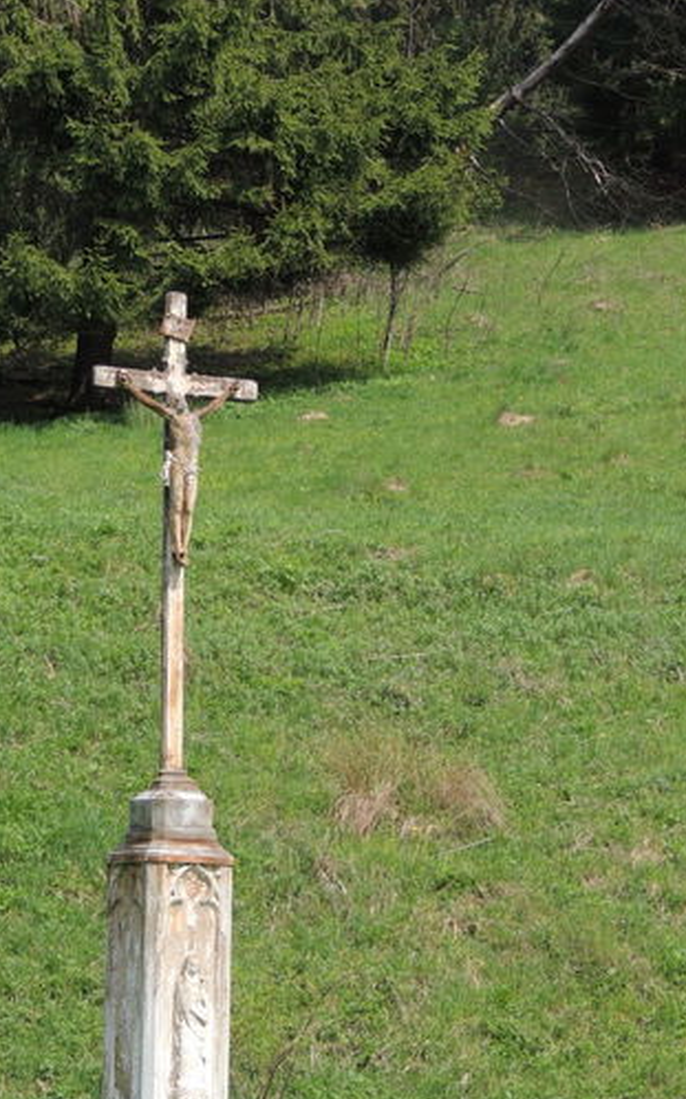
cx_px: 170
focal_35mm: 143
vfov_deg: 14.6
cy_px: 702
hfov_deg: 9.1
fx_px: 4280
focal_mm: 18.7
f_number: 4.2
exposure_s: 1/500
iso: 100
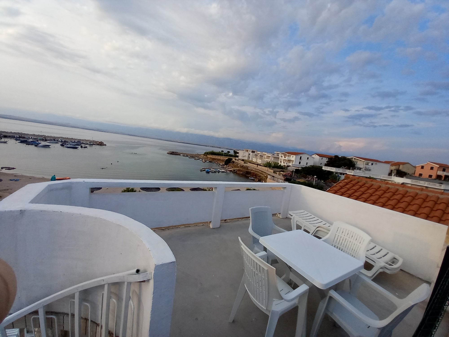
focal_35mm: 13
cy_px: 168
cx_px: 224
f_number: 2.2
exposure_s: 1/355
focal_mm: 1.13
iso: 50
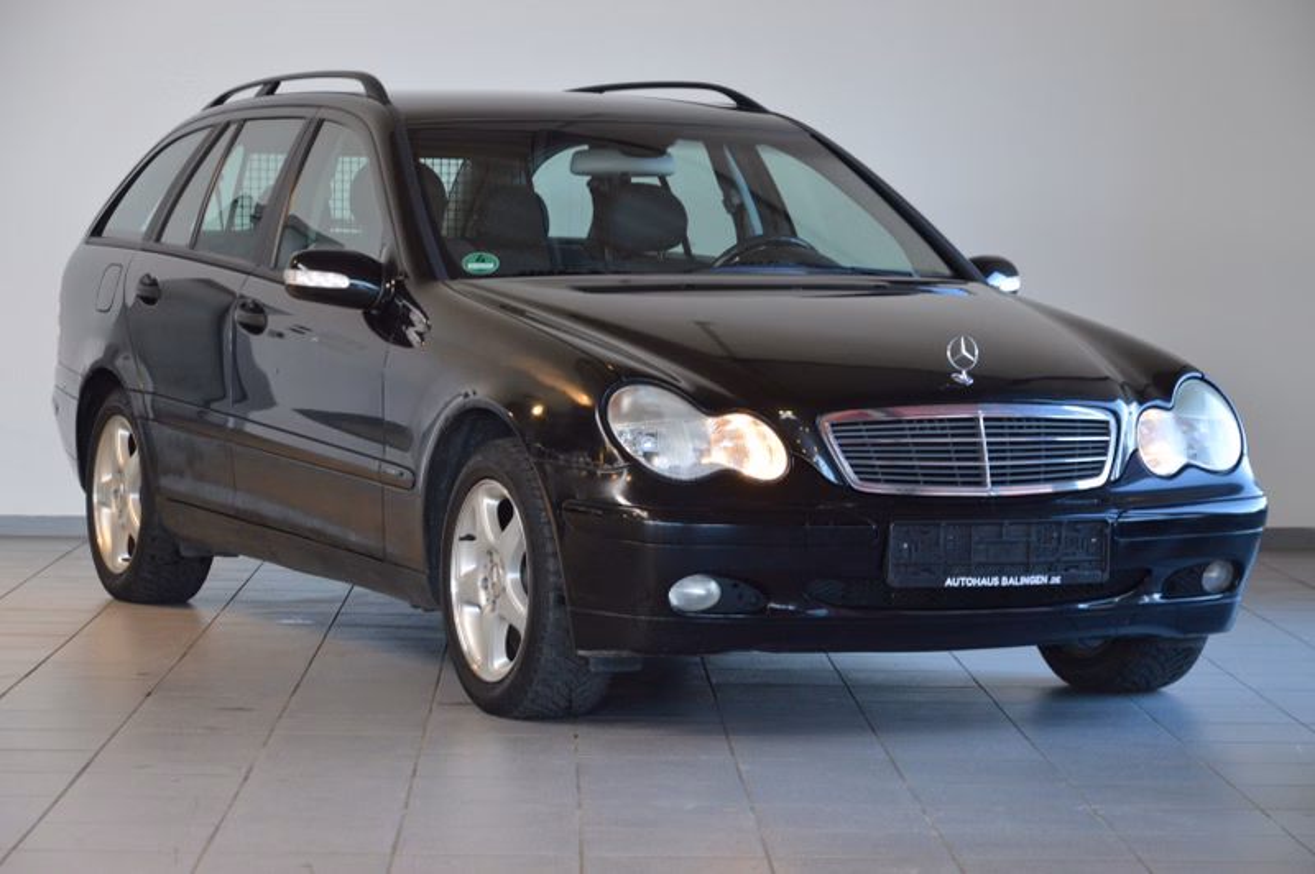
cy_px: 437
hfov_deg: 19.5
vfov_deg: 13.0
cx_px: 658
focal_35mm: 105
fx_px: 3832
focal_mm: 70
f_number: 5.3
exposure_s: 1/60
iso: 1000
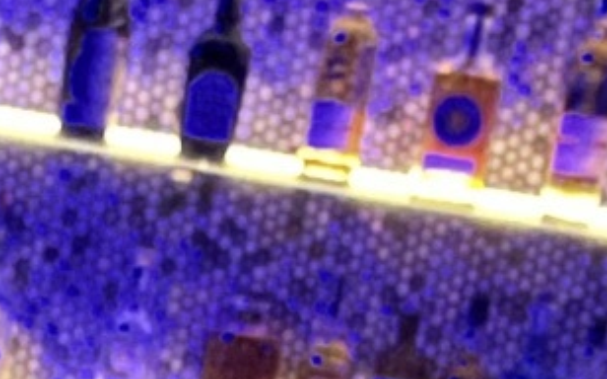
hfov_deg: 11.1
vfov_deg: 6.3
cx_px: -61
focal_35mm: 186
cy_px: 1283
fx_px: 3075
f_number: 2.2
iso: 2000
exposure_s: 1/15
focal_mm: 2.71
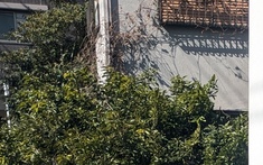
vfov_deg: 10.6
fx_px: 774
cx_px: 273
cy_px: 381
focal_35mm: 108
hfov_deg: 18.7
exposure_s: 1/1225
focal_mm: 5.43
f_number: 1.89
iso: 59
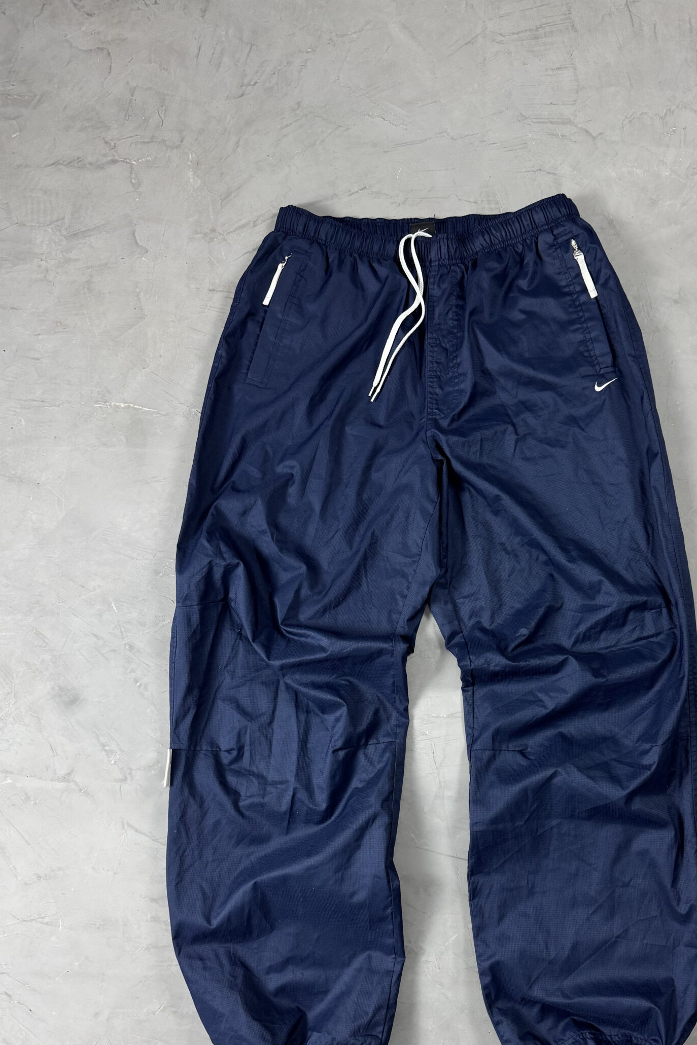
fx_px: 900
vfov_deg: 59.6
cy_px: 644
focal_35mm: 31
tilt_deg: -82.7
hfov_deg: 41.9
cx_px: 451
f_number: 1.78
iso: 160
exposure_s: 1/60
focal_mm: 6.76
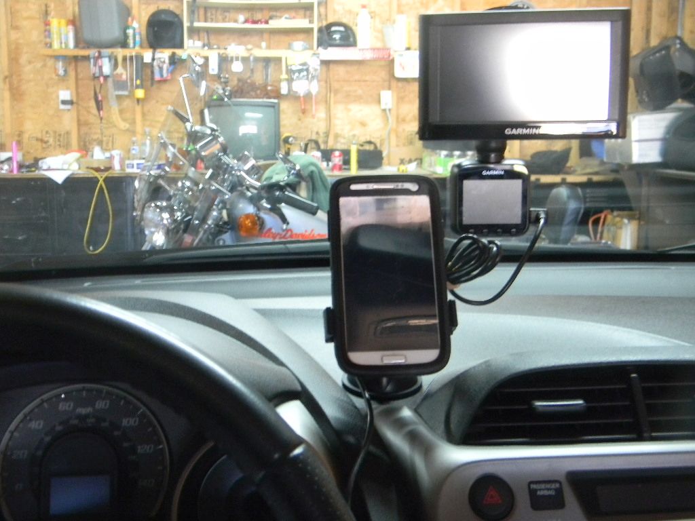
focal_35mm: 41
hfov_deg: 45.8
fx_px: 823
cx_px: 348
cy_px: 260
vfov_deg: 35.1
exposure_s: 1/3.6
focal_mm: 7.3
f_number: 3.8
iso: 400
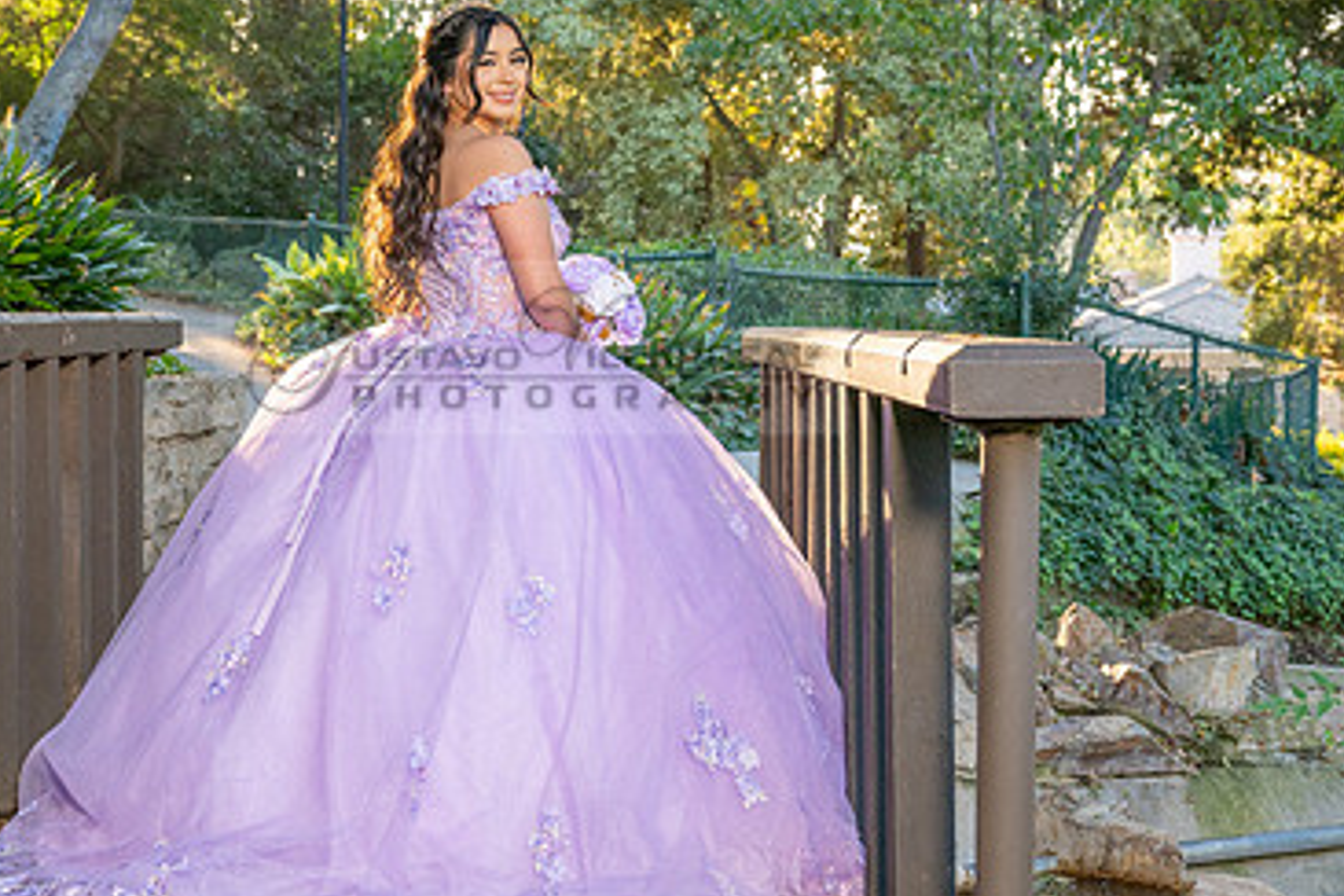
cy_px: 347
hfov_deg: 30.0
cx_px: 536
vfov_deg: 20.3
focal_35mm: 67
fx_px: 2501
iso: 400
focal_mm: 40
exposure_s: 1/200
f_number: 4.5
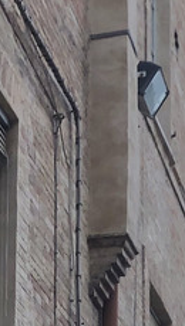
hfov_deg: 7.6
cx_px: 149
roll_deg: +0.2
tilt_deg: +11.0
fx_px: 1382
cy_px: 520
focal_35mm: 159
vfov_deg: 12.7
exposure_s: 1/120
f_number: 1.8
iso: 40
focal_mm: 4
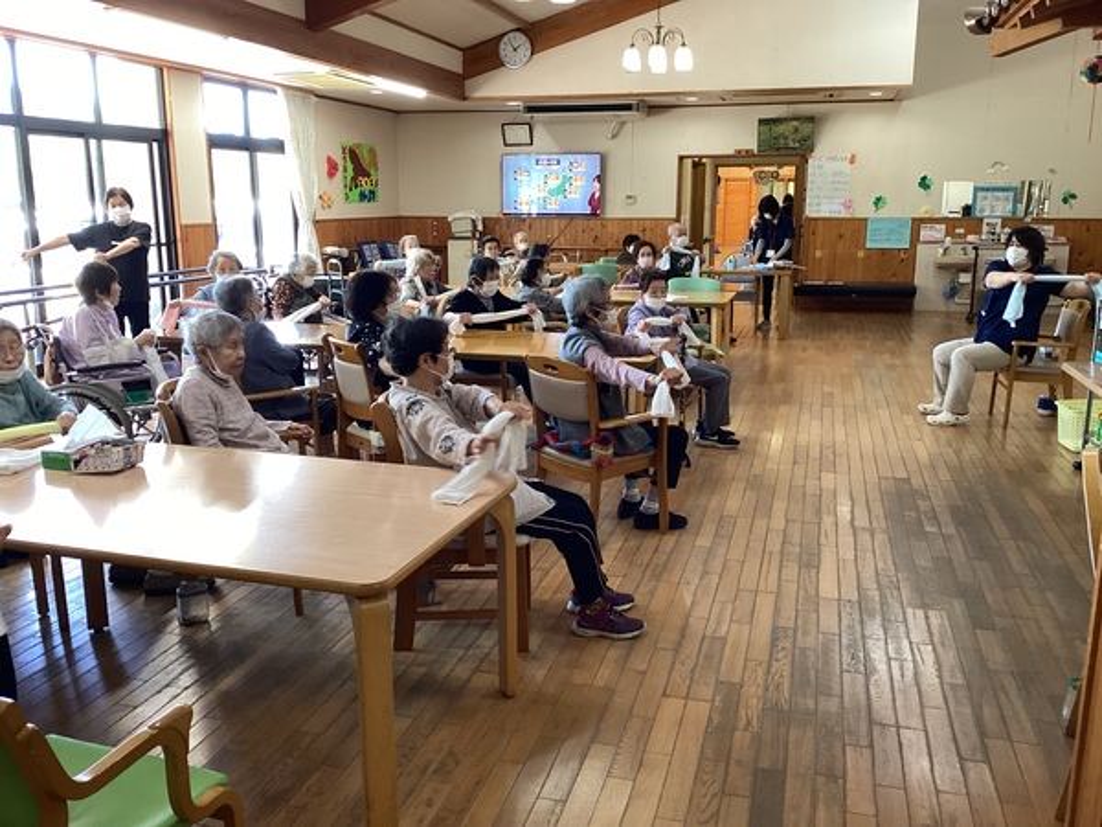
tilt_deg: -12.6
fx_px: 987
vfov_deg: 45.4
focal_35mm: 31
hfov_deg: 58.4
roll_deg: +0.0
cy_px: 414
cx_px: 551
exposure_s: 1/50
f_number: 2.4
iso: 160
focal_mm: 3.3
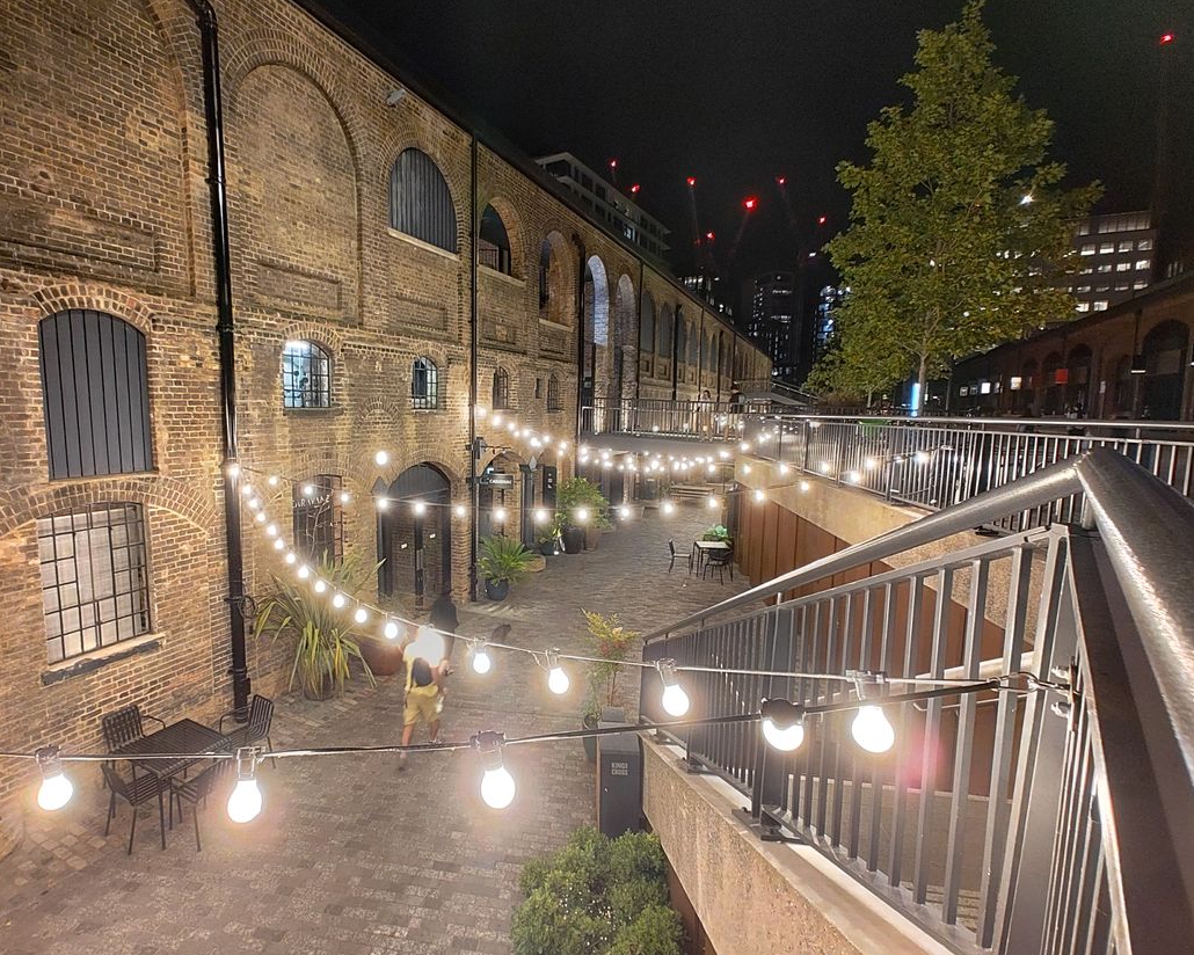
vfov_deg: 77.0
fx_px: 601
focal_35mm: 17
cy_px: 482
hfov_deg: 88.8
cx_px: 493
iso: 1219
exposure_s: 1/20
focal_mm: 2.15
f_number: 2.2
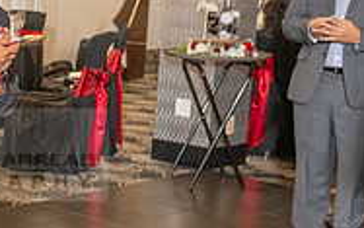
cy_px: 155
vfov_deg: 12.9
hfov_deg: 19.5
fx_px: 1002
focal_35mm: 101
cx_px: -56
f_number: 3.5
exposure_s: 1/125
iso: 800
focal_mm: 32
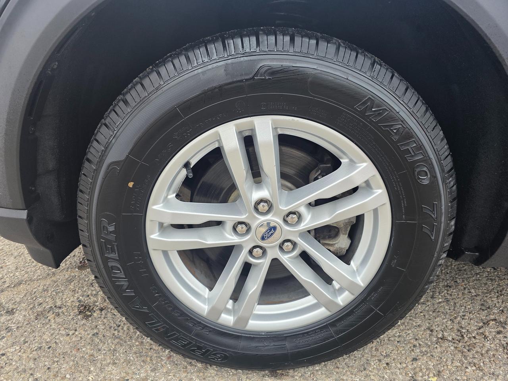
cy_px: 190
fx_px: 338
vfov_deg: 58.9
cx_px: 254
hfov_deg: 73.9
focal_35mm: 23
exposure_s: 1/120
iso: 80
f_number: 1.7
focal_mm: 6.3
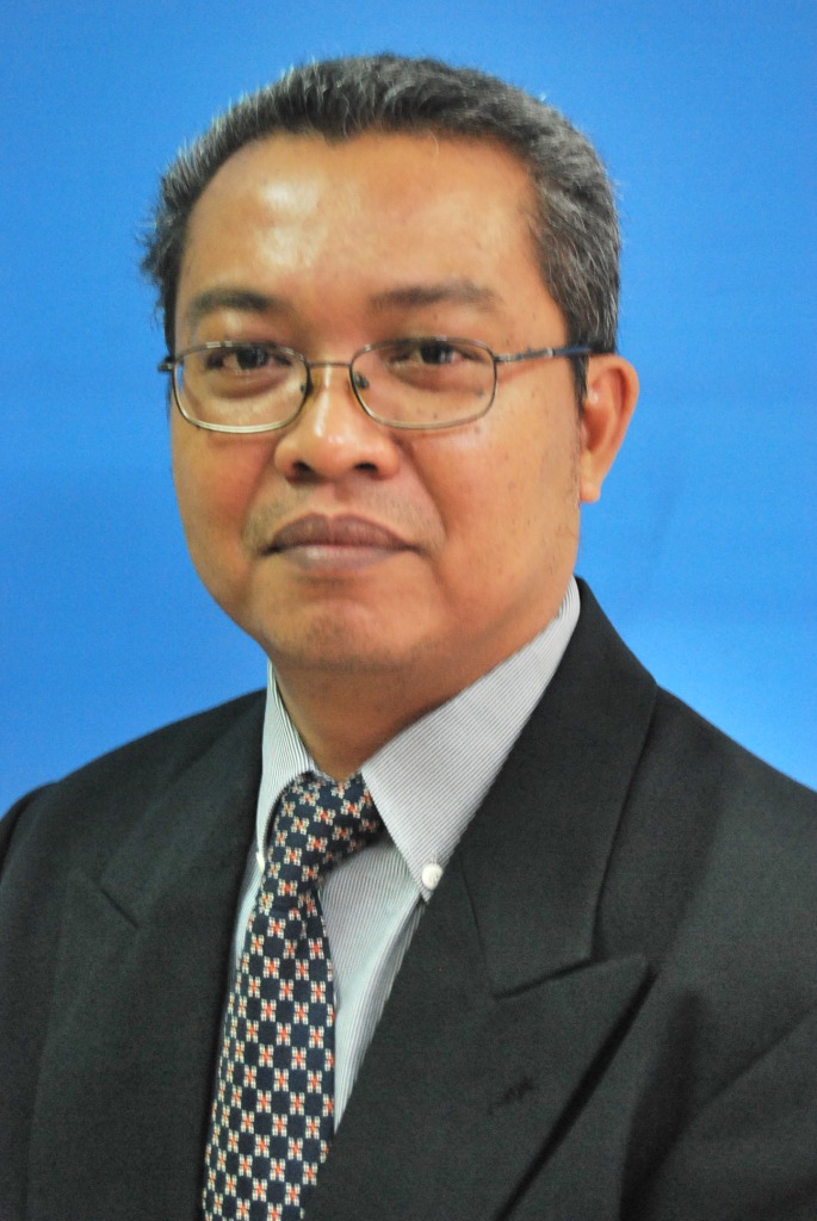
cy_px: 610
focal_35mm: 78
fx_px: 2649
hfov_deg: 17.5
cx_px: 408
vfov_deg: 26.0
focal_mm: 52
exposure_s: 1/15
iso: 1600
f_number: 5.6
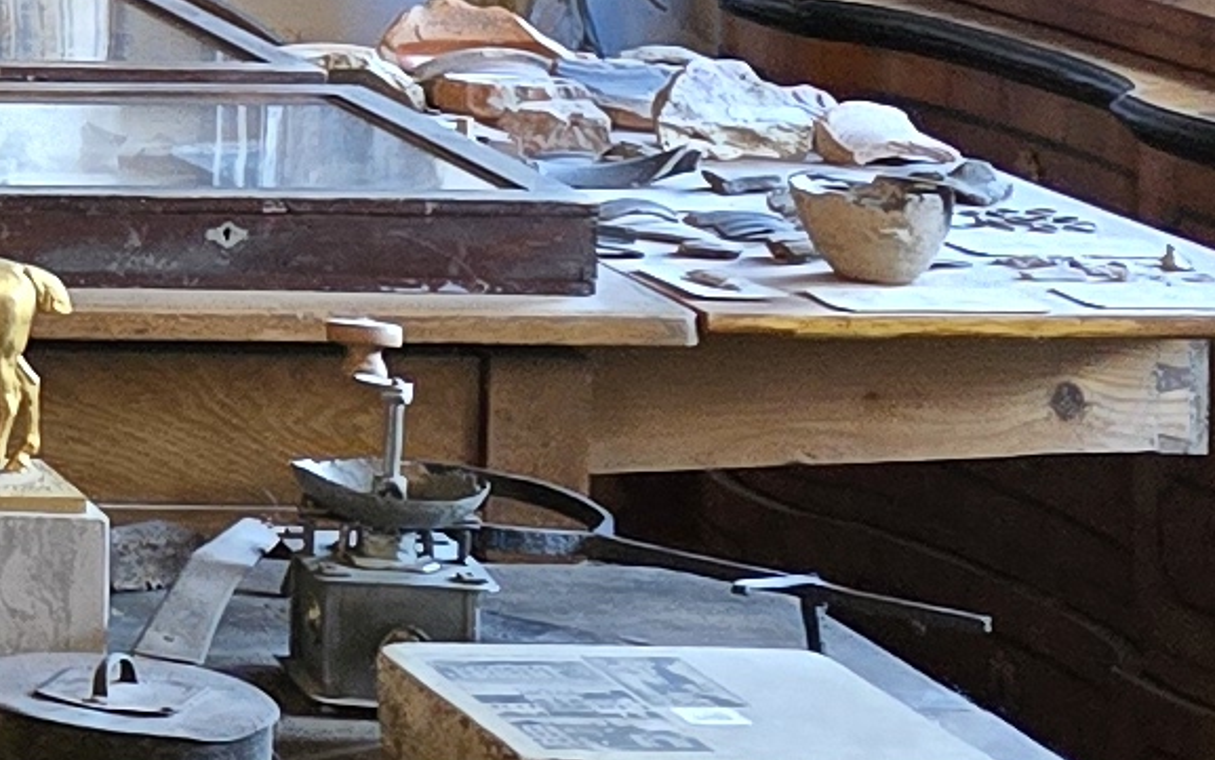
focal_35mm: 169
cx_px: -2112
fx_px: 5598
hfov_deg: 10.1
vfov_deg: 7.4
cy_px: -876
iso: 1250
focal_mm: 6.3
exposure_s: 1/100
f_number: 1.7
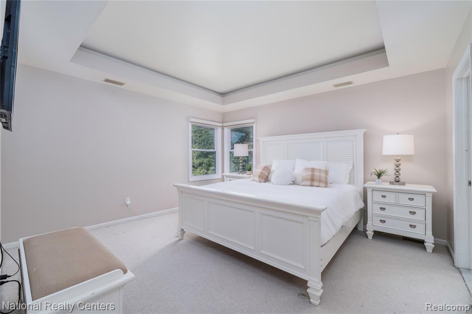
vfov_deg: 77.3
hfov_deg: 100.4
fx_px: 197
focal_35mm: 15
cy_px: 157
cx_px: 236
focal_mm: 10
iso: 800
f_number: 8
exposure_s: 1/250
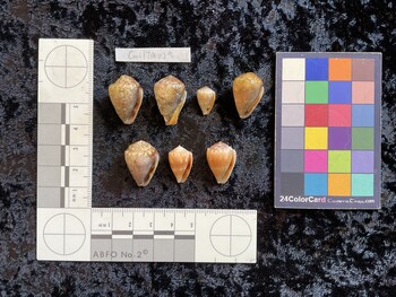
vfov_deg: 48.3
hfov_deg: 61.6
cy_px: 148
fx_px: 332
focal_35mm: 29
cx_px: 198
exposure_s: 1/50
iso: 40
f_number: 1.8
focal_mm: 3
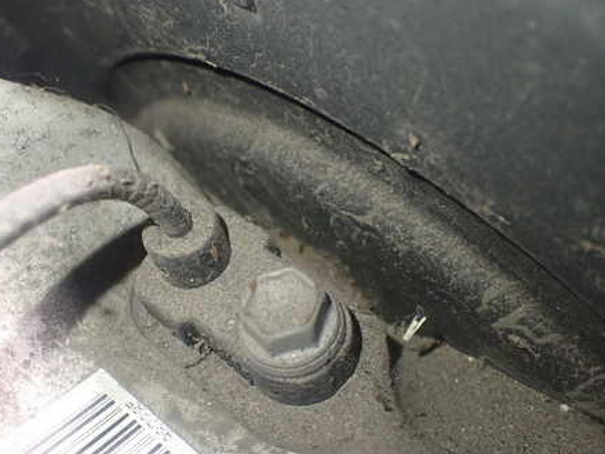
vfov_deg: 35.1
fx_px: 716
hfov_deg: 45.3
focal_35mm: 41
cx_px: 221
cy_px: 248
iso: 500
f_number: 2.3
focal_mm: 5.4
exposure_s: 1/125
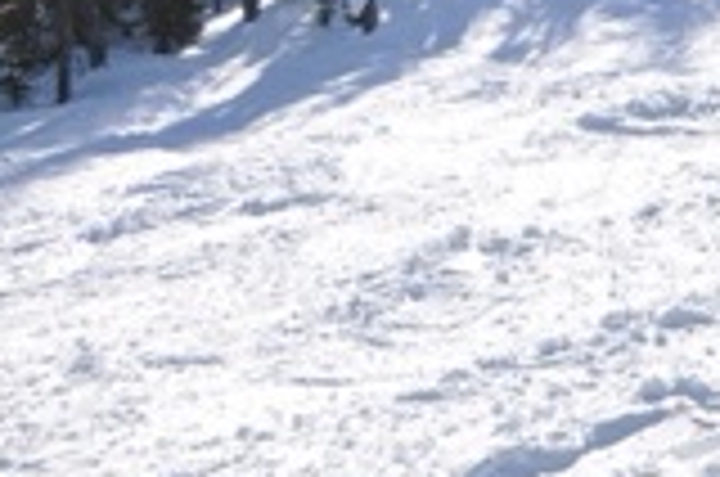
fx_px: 1886
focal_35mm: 94
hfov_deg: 19.1
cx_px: 1062
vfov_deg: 14.3
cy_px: 74
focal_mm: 21
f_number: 10
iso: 200
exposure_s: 1/400
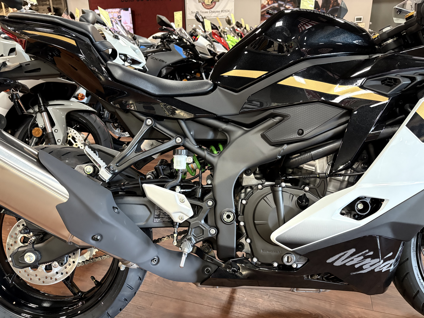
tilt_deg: -20.1
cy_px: 159
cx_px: 212
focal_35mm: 26
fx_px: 318
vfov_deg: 53.1
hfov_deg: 67.3
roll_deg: +0.4
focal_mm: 5.96
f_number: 1.6
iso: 500
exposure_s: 1/40
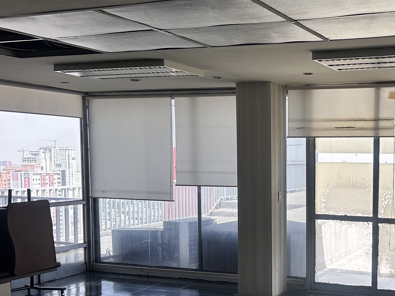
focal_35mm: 50
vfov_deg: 28.8
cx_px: 339
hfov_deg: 36.3
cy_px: 209
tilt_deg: -4.1
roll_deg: -1.2
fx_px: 571
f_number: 1.78
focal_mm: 6.86
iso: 80
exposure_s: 1/709
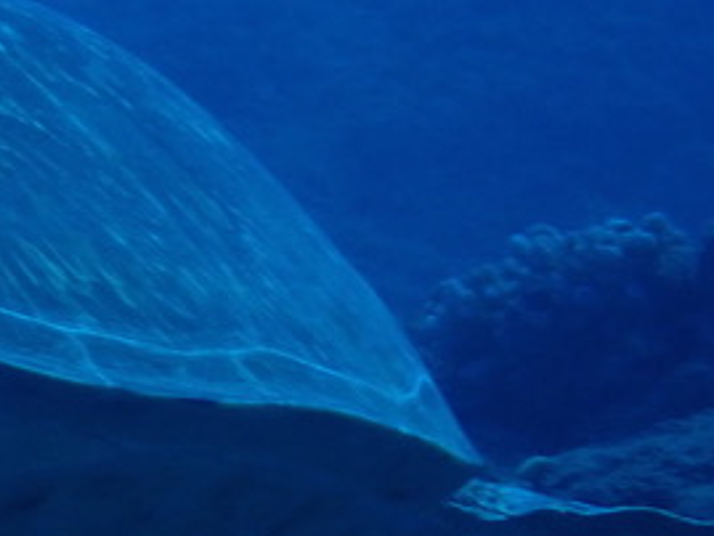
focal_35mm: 238
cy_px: 403
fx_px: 4911
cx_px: -48
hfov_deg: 8.3
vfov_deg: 6.2
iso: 200
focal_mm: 18
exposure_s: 1/200
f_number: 6.3
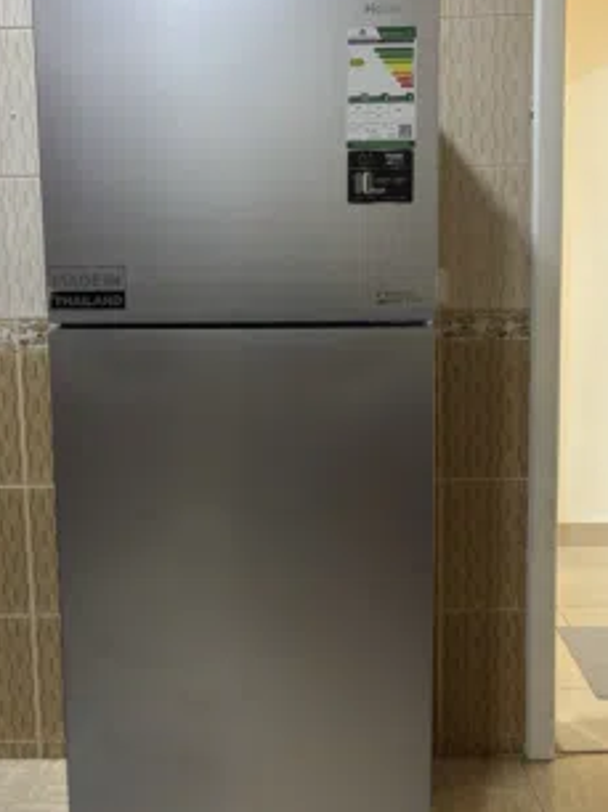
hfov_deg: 41.7
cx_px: 279
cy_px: 318
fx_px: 797
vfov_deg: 53.6
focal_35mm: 34
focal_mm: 5.96
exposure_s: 1/60
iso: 500
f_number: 1.6
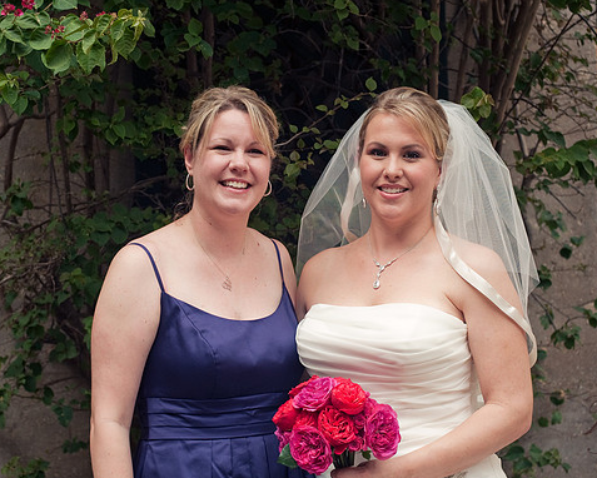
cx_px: 304
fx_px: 1008
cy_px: 238
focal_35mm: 57
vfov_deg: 26.7
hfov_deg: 33.0
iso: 400
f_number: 5.6
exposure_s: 1/250
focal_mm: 50
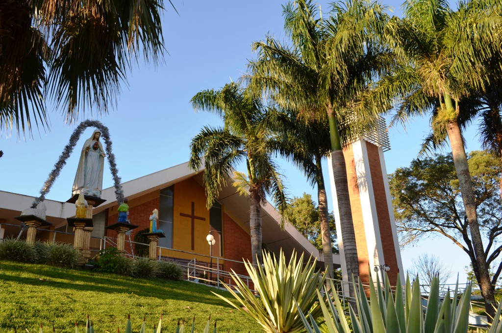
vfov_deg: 39.8
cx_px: 251
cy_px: 166
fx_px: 459
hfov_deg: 57.3
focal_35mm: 33
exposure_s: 1/200
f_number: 7.1
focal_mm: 22
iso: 200
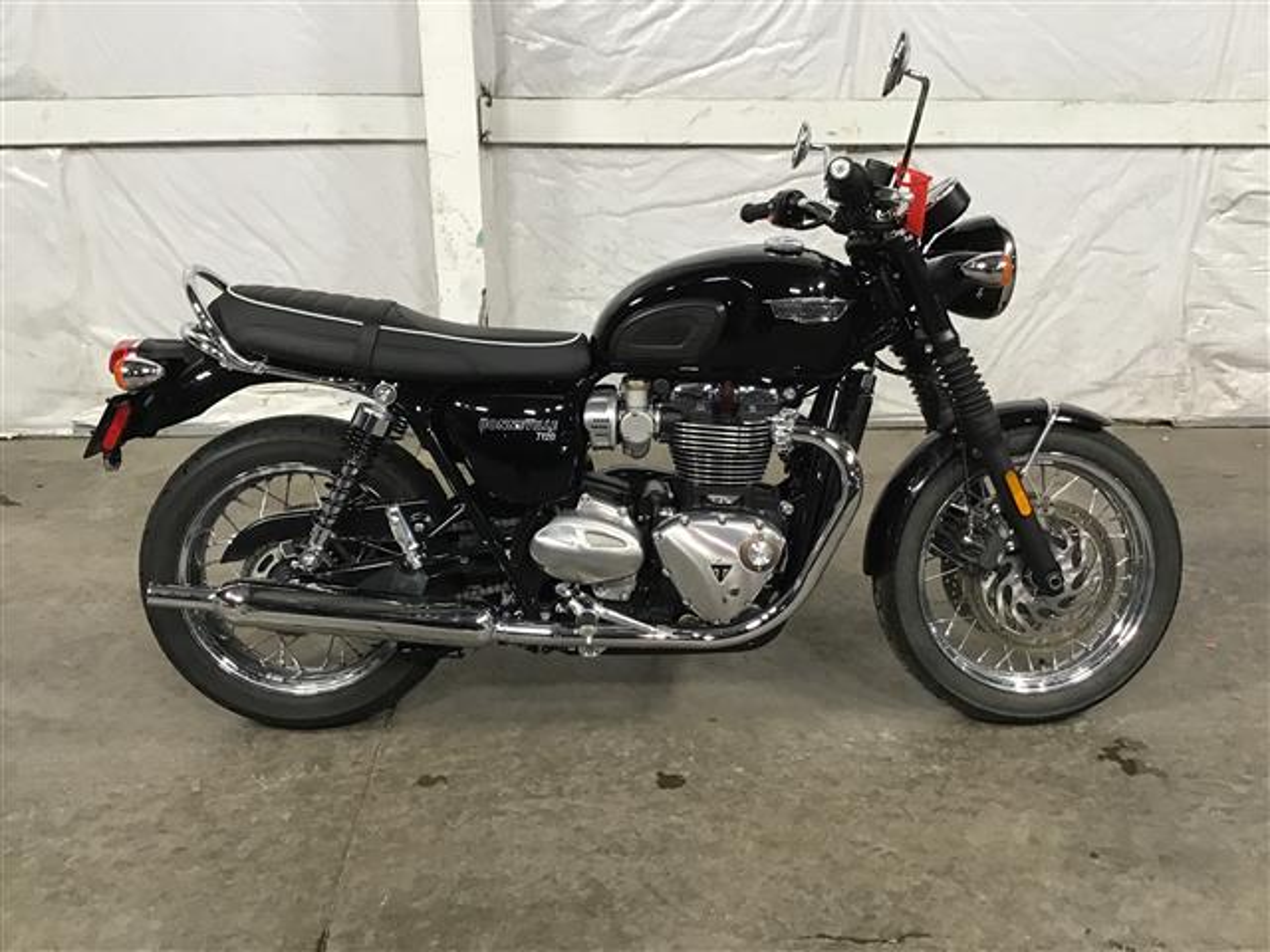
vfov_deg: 45.4
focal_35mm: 31
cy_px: 476
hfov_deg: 58.4
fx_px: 1137
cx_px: 635
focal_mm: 3.3
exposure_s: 1/30
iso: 100
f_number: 2.4
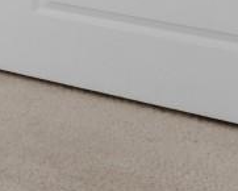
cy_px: -295
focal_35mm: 126
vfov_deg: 10.3
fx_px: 888
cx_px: -536
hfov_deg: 10.0
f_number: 4.5
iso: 100
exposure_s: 1/2
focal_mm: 10
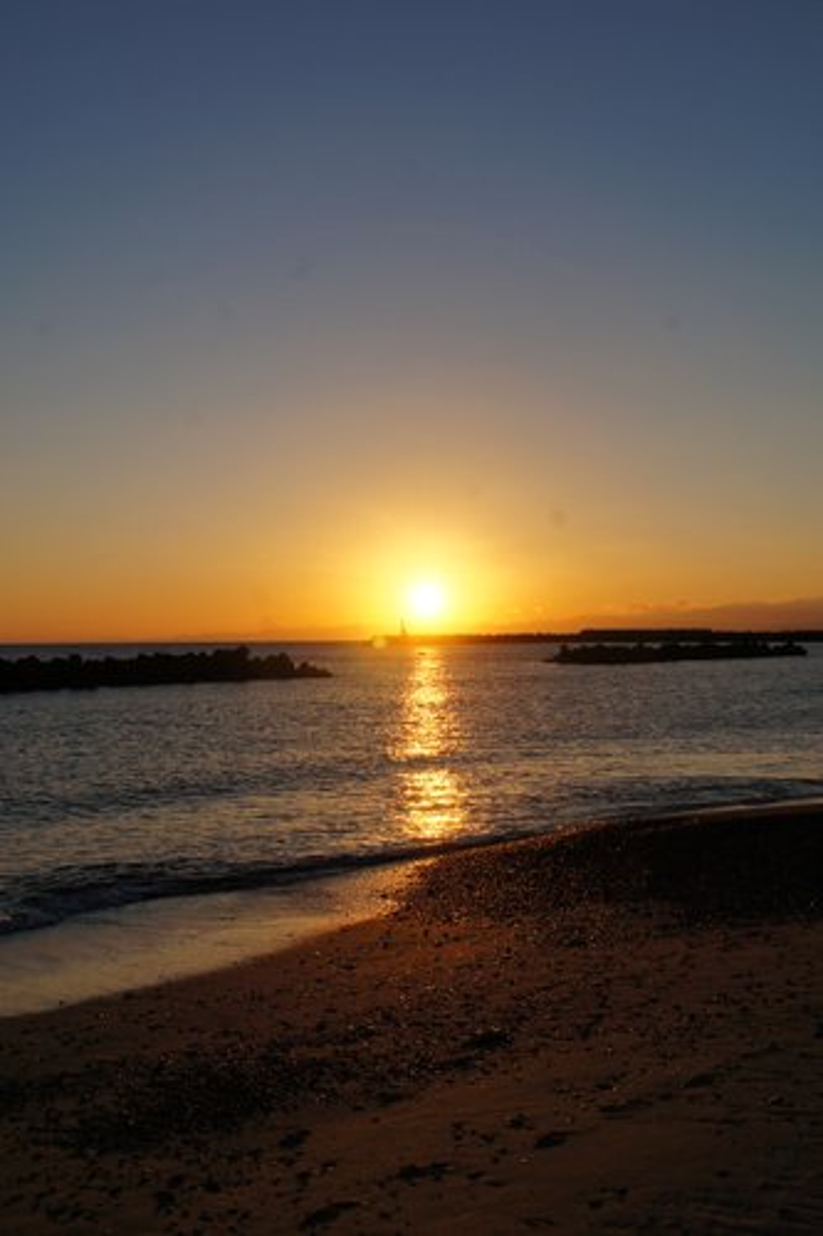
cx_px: 412
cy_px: 618
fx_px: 1390
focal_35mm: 40
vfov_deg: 47.9
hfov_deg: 33.0
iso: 200
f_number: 13
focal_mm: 27
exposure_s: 1/320
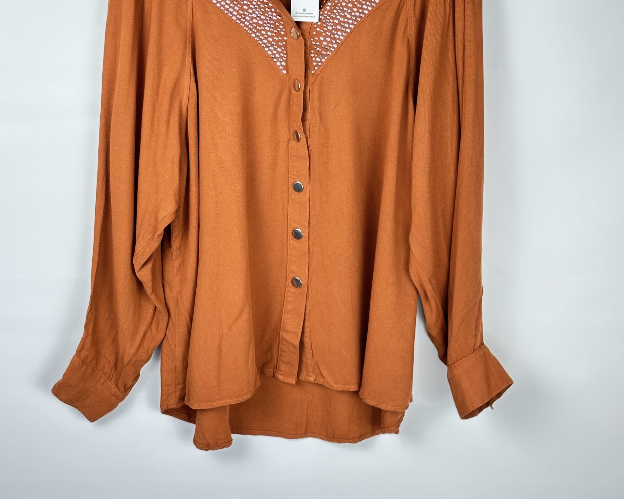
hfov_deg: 30.0
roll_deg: -1.8
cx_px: 312
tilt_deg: -14.2
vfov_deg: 24.2
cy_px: 191
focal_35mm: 63
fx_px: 1163
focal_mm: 6.86
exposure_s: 1/100
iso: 64
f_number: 1.78
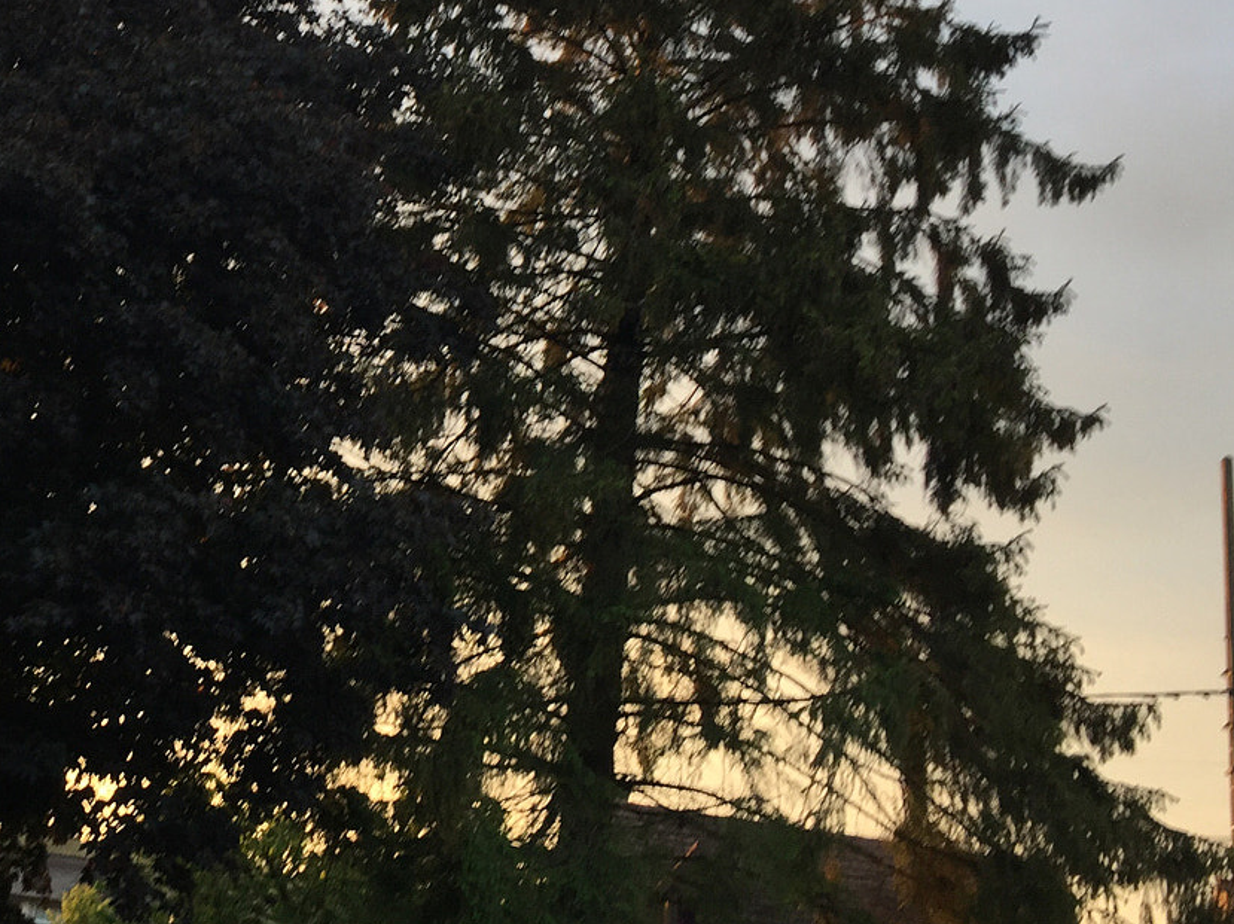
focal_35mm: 56
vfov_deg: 25.7
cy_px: 202
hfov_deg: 32.6
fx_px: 1995
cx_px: 121
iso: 32
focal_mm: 4.15
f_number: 2.2
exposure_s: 1/122
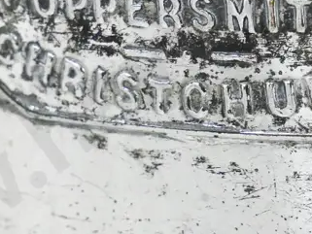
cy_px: 17
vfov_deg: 5.4
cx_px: 225
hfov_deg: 7.2
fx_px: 2471
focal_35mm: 274
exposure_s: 1/125
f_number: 6.3
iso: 3200
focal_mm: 43
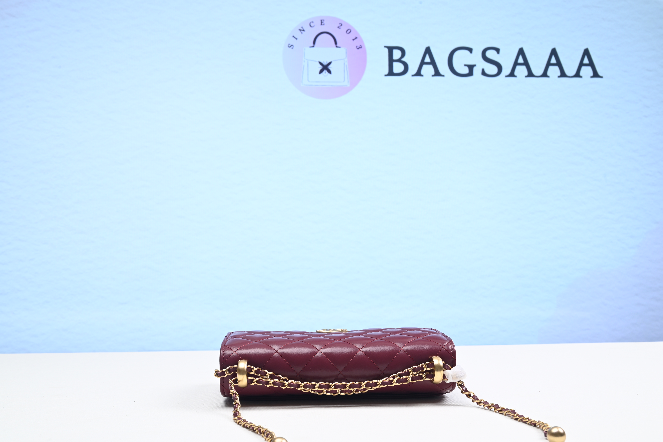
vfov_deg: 31.9
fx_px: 774
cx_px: 332
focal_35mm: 42
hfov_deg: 46.4
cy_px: 221
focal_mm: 42
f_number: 16
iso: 100
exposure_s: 1/2
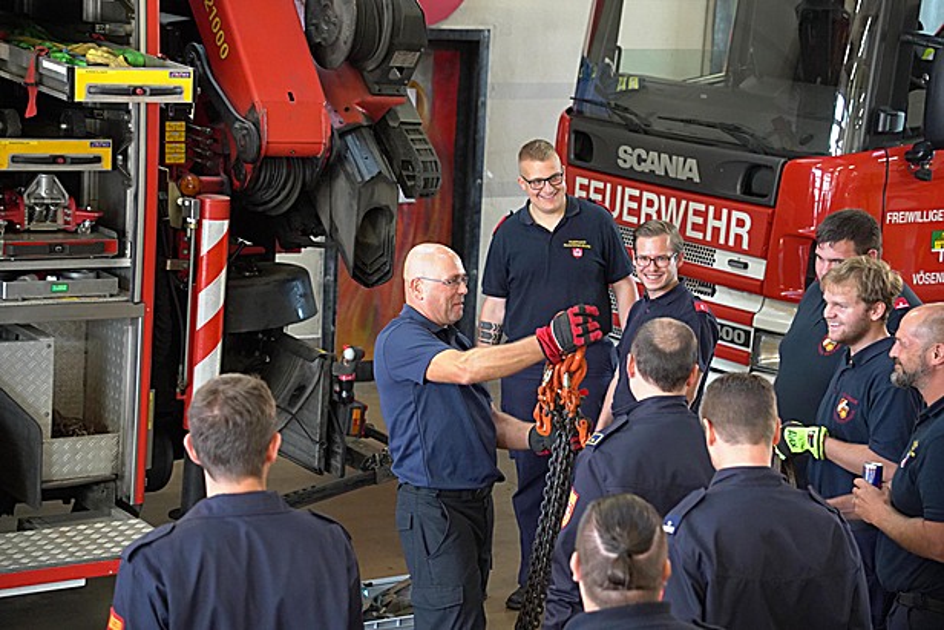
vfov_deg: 16.1
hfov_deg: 23.9
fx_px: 2229
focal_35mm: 85
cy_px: 315
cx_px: 472
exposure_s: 1/320
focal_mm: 85
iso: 8000
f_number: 5.6
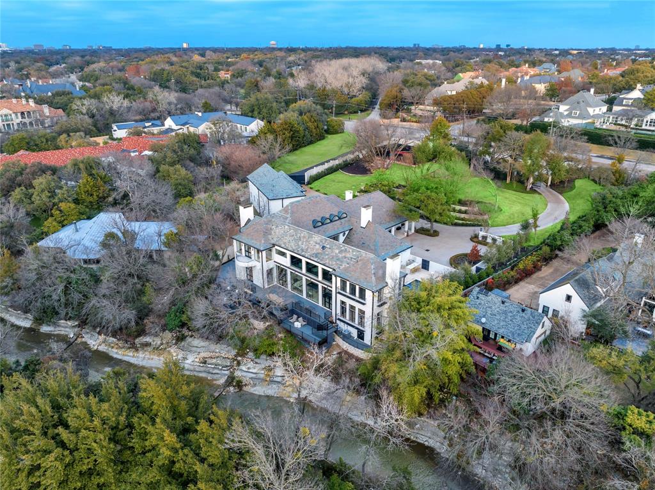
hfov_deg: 71.6
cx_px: 328
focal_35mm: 24
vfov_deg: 56.7
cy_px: 245
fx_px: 454
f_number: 2.8
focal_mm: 12.29
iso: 140
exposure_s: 1/120
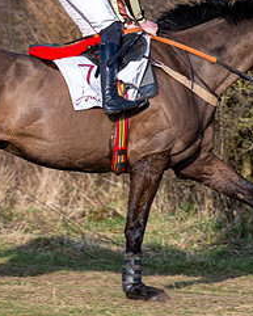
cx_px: 70
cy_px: 140
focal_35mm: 388
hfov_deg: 4.0
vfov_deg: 5.0
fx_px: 3629
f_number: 2.8
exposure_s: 1/1250
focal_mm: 97
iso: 125
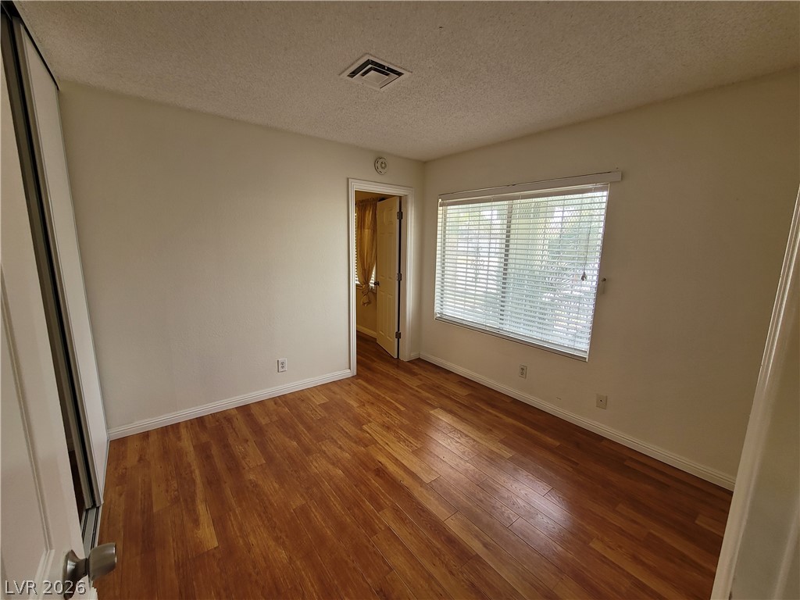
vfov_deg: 89.9
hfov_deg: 106.2
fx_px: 300
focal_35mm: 13
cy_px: 300
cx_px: 400
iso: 80
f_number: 2.2
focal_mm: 2.2
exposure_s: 1/60
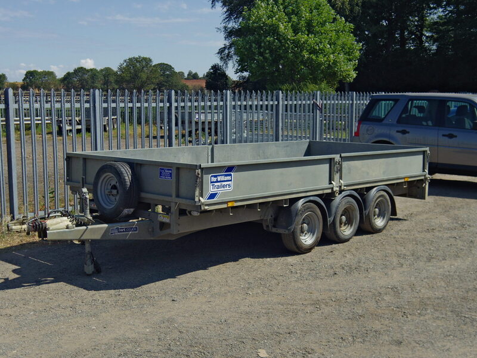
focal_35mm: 47
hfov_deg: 40.4
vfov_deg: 30.9
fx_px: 648
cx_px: 238
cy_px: 179
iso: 200
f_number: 3.2
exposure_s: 1/500
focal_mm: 8.5
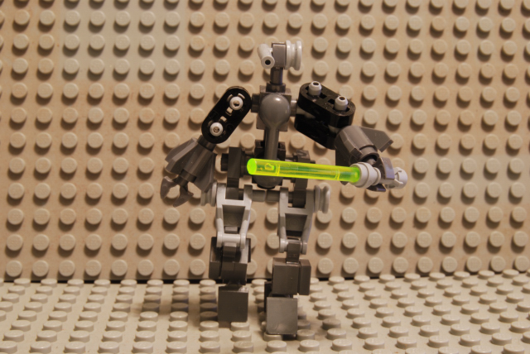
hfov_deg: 35.0
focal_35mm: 57
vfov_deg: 23.8
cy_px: 177
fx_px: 840
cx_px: 265
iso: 100
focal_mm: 38
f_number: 22
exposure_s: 13
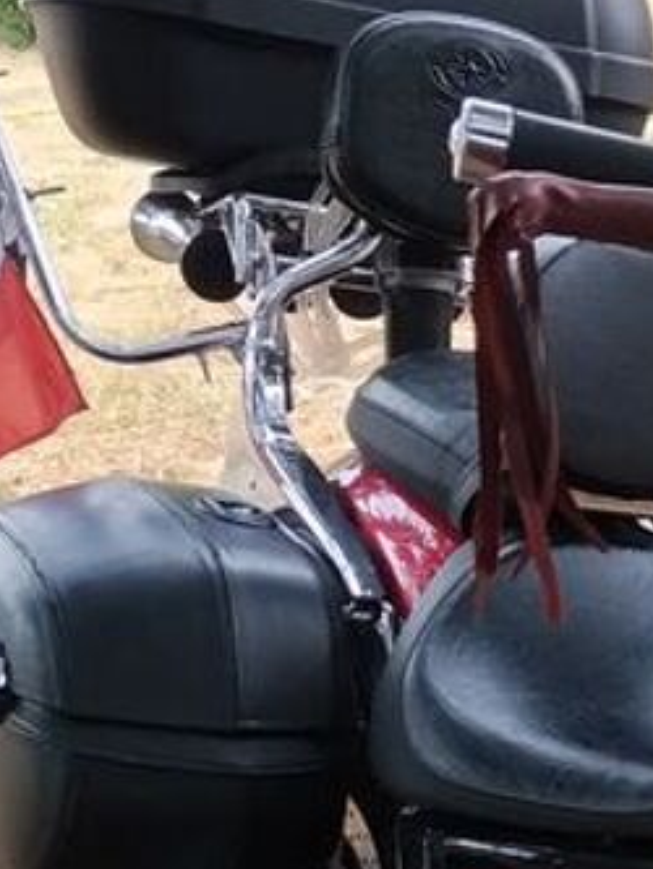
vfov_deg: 15.9
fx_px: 2916
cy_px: 1207
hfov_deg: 12.0
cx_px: 1071
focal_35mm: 116
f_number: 1.8
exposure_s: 1/100
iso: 80
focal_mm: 4.22
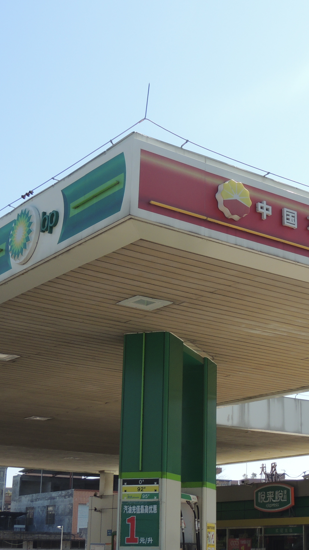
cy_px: 273
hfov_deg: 19.0
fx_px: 918
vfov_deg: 33.3
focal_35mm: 63
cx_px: 222
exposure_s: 1/800
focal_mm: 7.6
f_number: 3.4
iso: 100
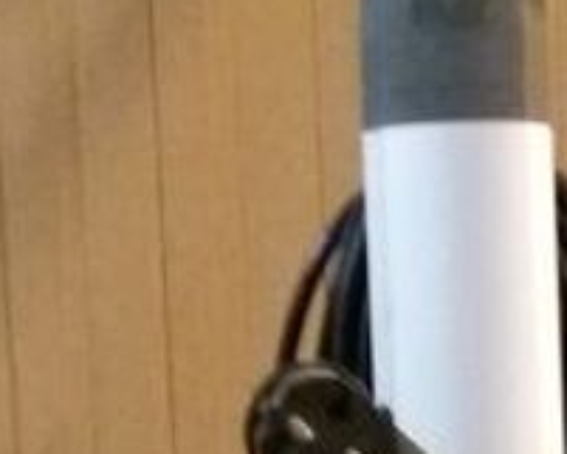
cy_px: 1400
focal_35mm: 181
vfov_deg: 7.4
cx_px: 626
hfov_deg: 10.5
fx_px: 3039
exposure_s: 1/17
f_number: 1.9
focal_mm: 3.7
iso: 640
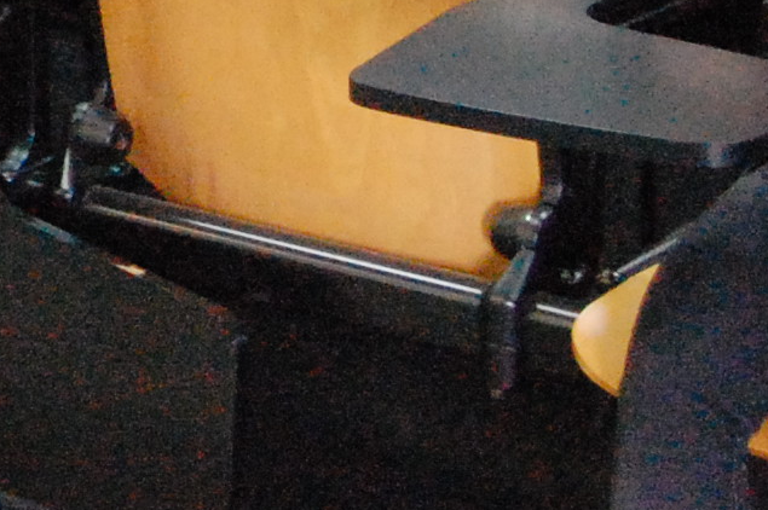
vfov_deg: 6.1
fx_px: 4696
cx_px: -871
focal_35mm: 220
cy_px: -528
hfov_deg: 8.7
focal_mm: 31
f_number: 4.5
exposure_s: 1/30
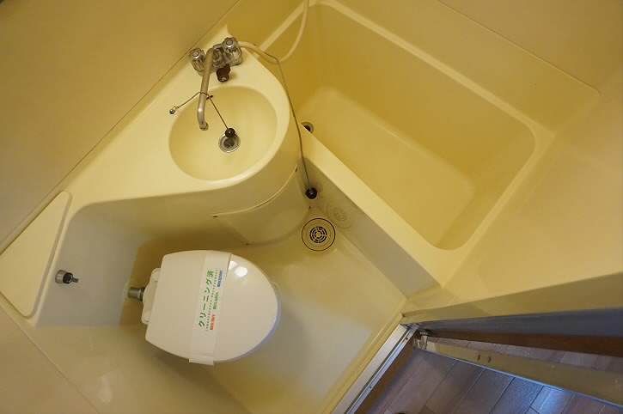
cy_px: 207
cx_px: 312
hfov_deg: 73.8
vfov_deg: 53.0
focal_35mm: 24
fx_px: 415
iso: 2000
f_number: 3.5
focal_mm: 16
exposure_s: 1/160
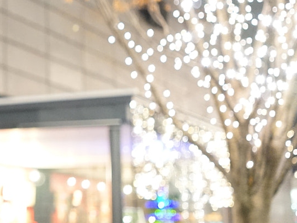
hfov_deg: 17.8
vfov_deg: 14.7
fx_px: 858
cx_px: -131
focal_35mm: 100
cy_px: 45
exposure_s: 1/8
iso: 3200
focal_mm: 35
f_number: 2.8
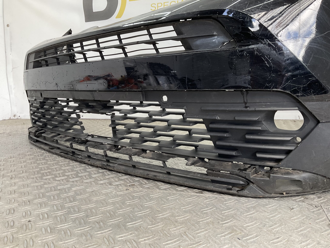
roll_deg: +1.0
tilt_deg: -10.1
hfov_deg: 61.7
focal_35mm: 29
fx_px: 276
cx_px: 165
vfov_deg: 48.2
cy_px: 124
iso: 25
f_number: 1.8
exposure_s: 1/100
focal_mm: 3
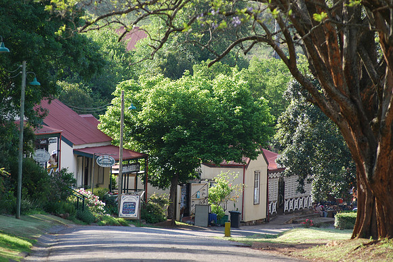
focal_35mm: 300
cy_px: 131
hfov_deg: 6.9
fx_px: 3273
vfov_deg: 4.6
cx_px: 196
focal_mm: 200
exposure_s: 1/250
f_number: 4
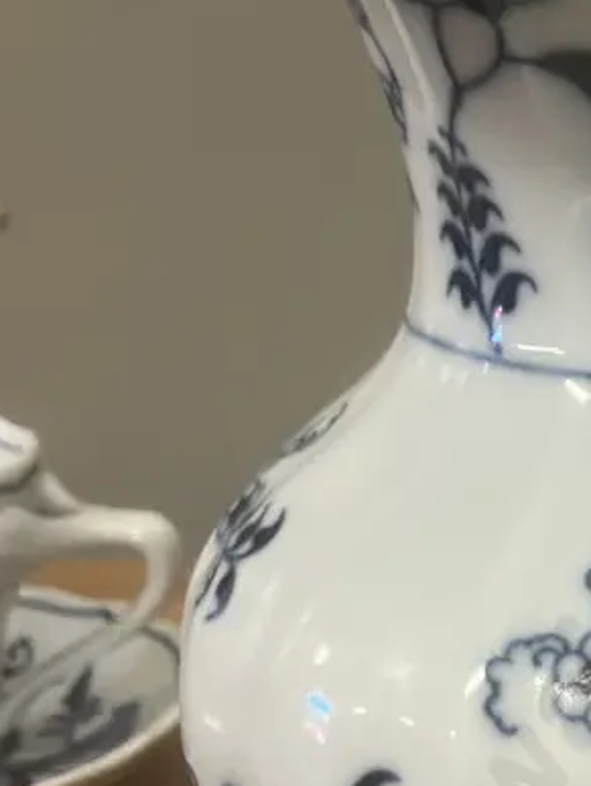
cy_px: 569
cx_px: 680
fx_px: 1682
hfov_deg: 19.0
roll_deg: -0.8
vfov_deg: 26.0
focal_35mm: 74
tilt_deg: -14.6
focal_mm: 3.99
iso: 160
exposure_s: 1/50
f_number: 1.8
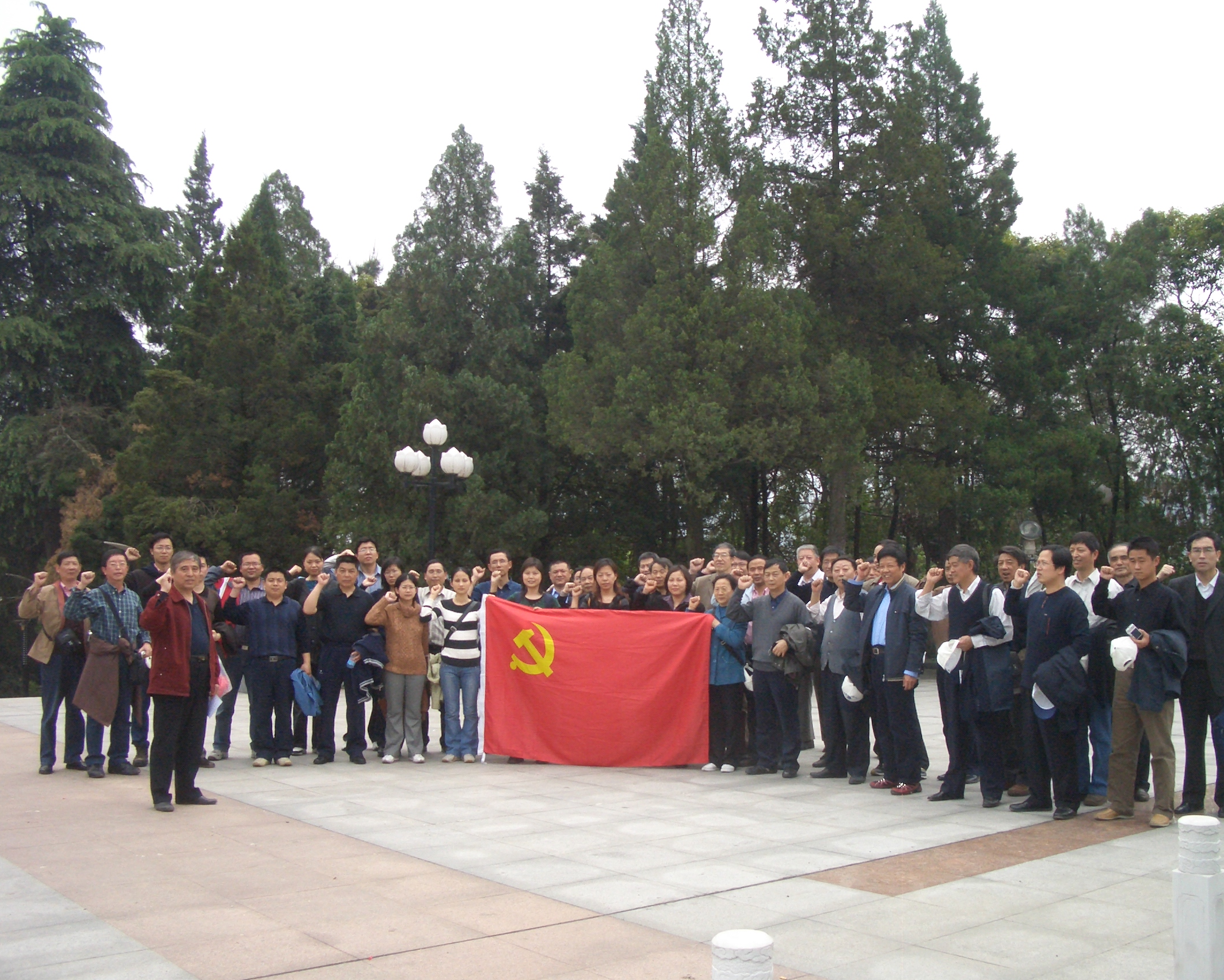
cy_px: 492
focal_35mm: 37
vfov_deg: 40.1
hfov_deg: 49.1
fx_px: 1340
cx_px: 637
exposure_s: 1/400
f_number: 4.3
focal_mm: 5.8
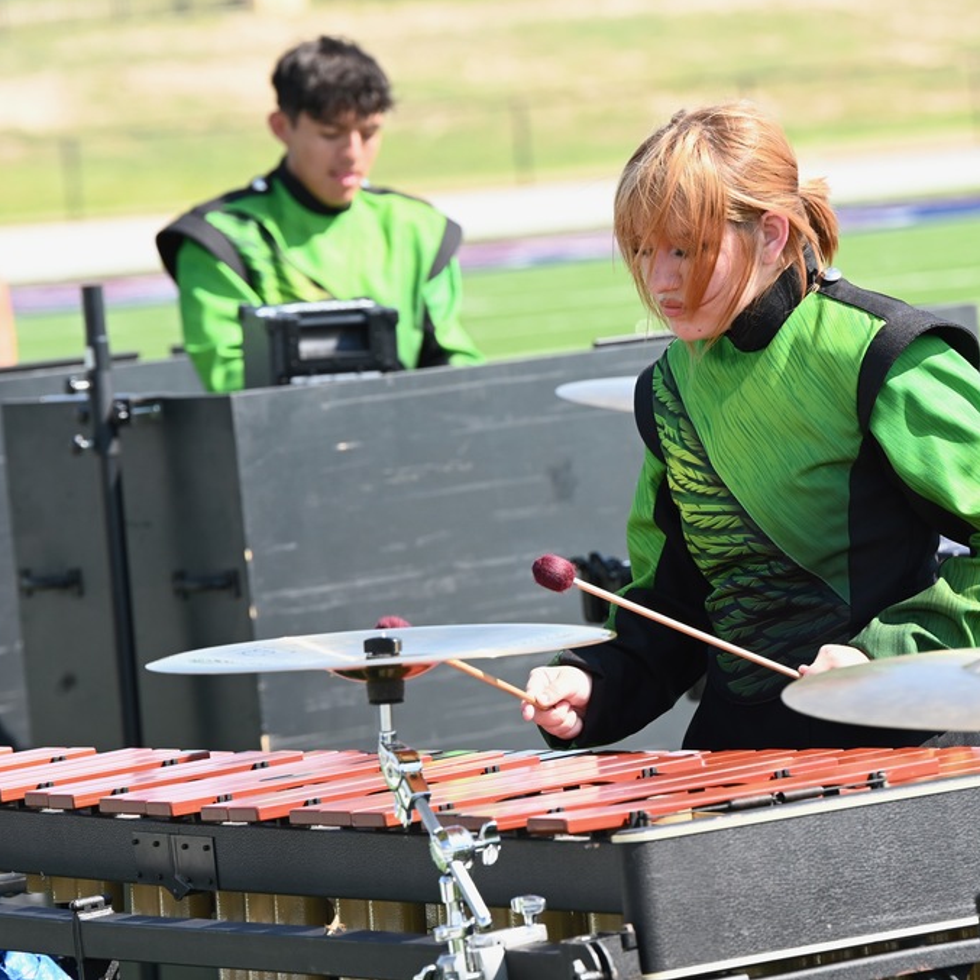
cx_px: 693
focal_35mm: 257
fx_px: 8232
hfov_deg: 6.8
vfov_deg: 6.8
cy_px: 489
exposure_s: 1/800
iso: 800
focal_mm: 200
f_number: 7.1
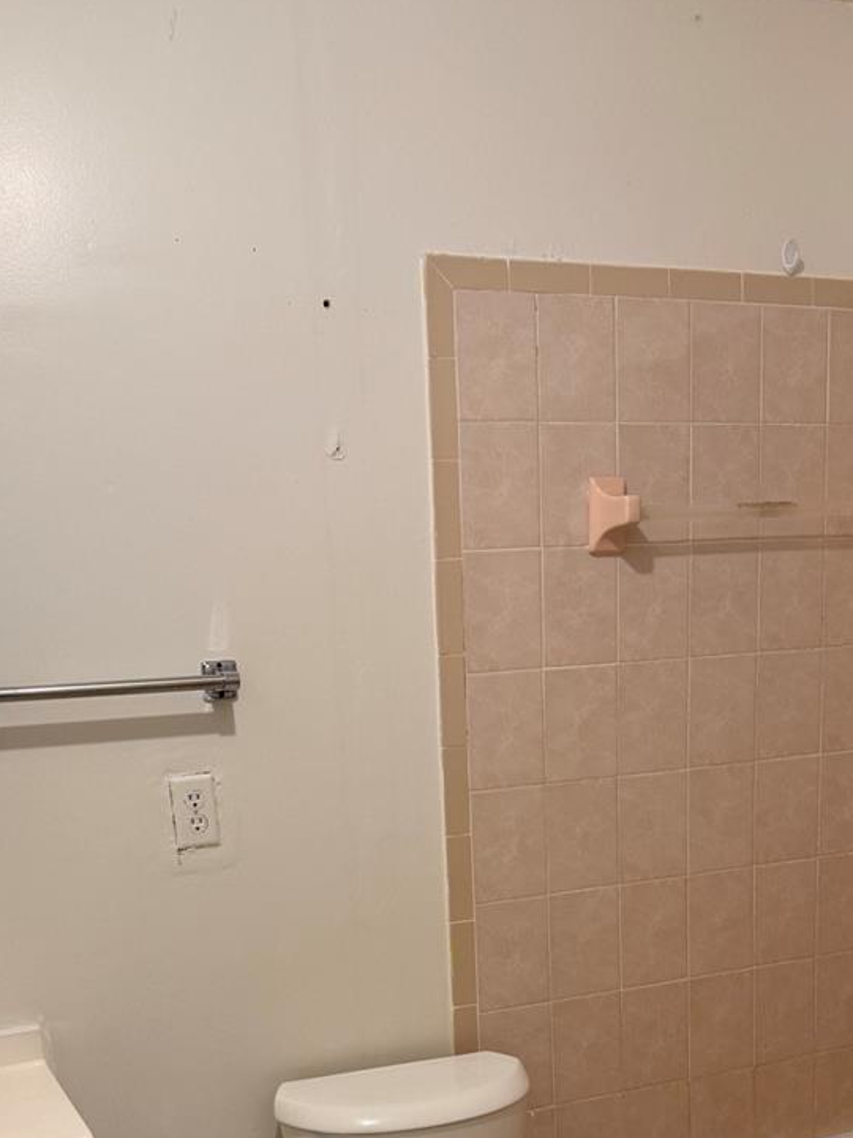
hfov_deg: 35.9
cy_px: 914
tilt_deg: -12.4
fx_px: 1314
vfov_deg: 44.5
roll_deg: +3.1
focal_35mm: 40
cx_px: 378
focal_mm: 6.76
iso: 100
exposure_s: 1/60
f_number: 1.78
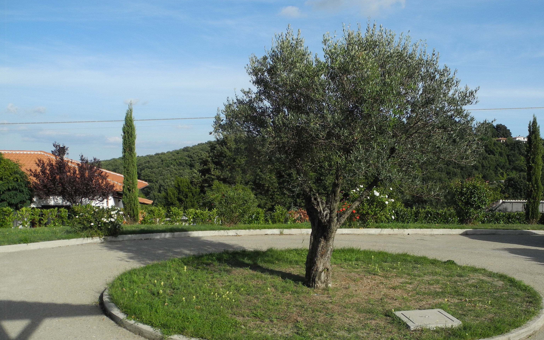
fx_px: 519
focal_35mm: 35
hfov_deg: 55.1
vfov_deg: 35.9
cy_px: 227
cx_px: 316
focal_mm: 6
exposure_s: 1/950
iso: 100
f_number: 4
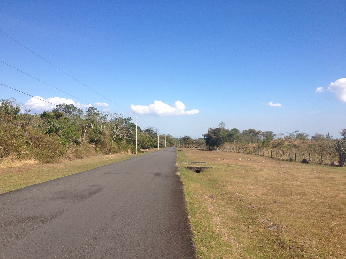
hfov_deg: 52.6
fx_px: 350
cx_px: 173
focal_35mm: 35
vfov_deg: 40.7
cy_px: 130
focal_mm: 4.28
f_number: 2.4
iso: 50
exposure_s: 1/1783
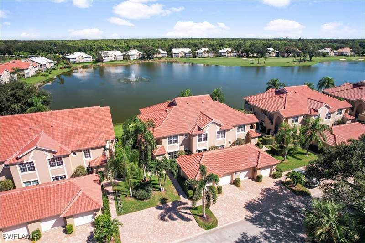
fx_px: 223
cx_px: 182
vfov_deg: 57.2
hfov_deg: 78.6
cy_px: 122
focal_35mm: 22
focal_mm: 8.38
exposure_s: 1/500
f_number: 2.8
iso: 120
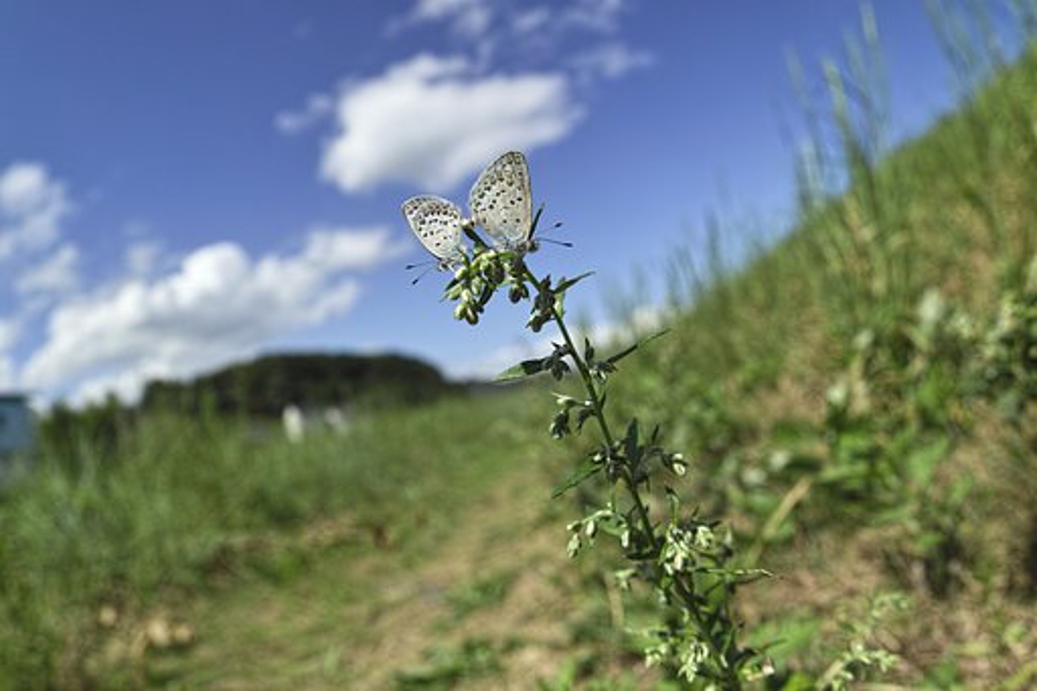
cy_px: 346
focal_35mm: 22
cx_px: 518
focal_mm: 15
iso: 400
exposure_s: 1/1000
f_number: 7.1
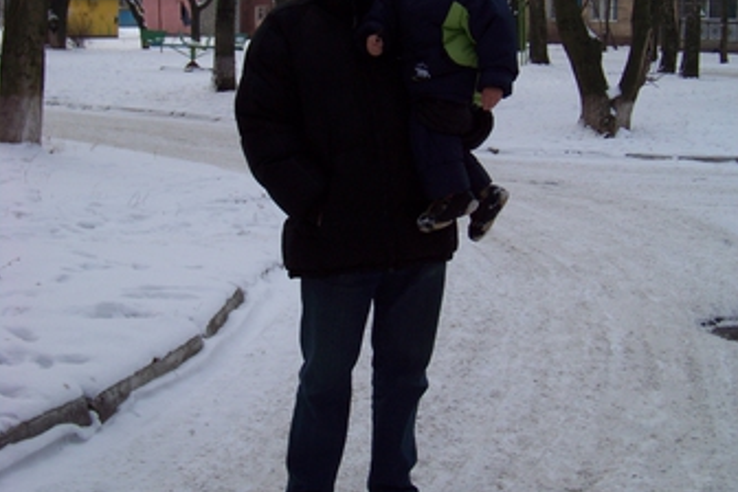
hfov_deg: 33.4
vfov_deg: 22.5
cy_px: 145
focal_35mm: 60
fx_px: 1230
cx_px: 369
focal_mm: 6.75
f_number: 2.8
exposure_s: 1/640
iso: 67
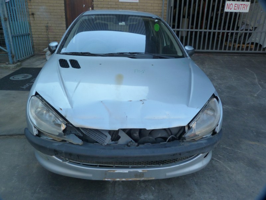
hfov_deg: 69.4
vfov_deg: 54.9
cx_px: 133
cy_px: 100
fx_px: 192
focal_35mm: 25
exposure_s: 1/125
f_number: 4
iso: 125
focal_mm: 4.5
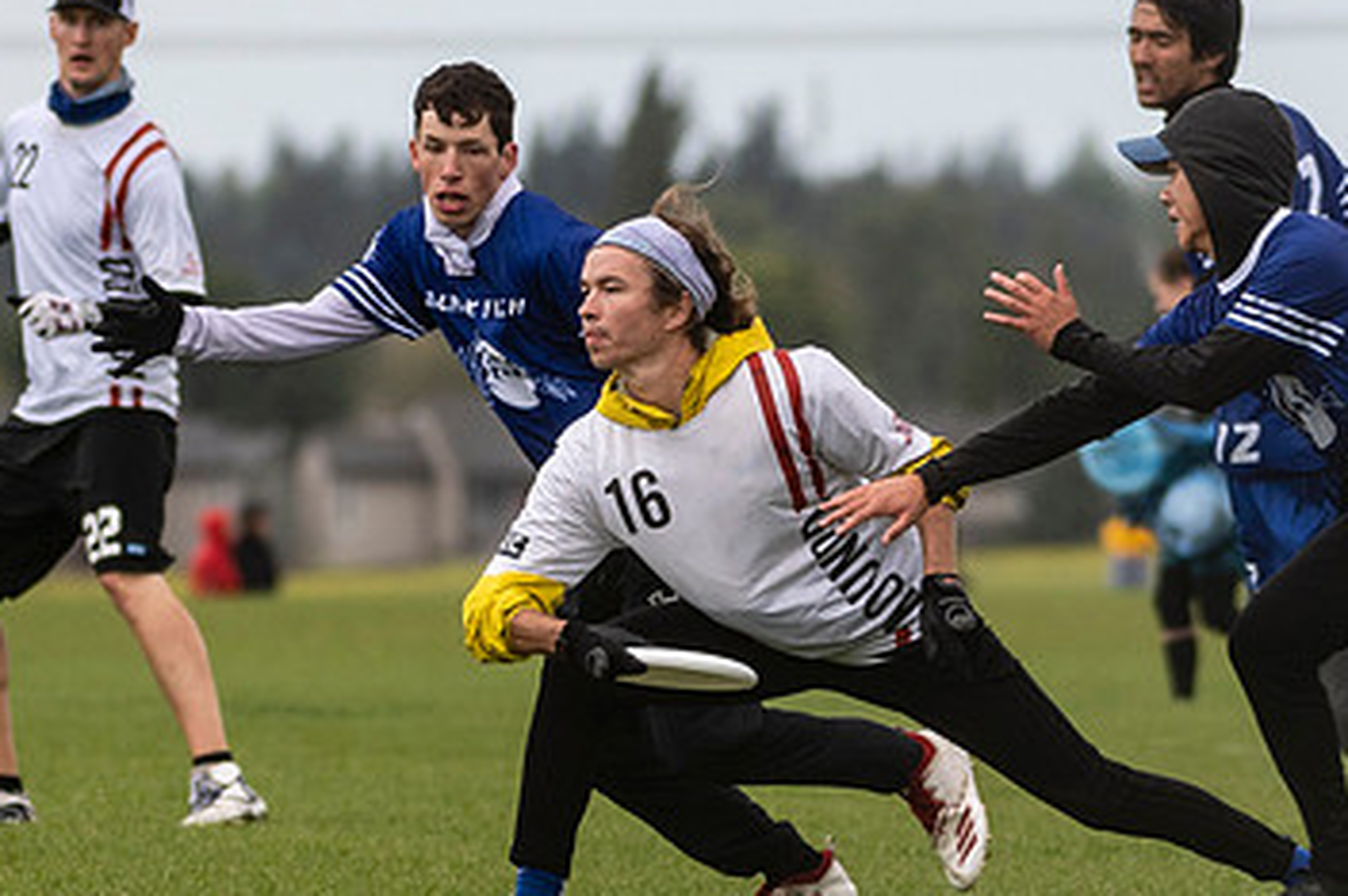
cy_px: 497
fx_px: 34828
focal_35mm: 931
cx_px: 292
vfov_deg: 1.5
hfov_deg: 2.2
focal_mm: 200
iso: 110
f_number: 4
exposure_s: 1/1000
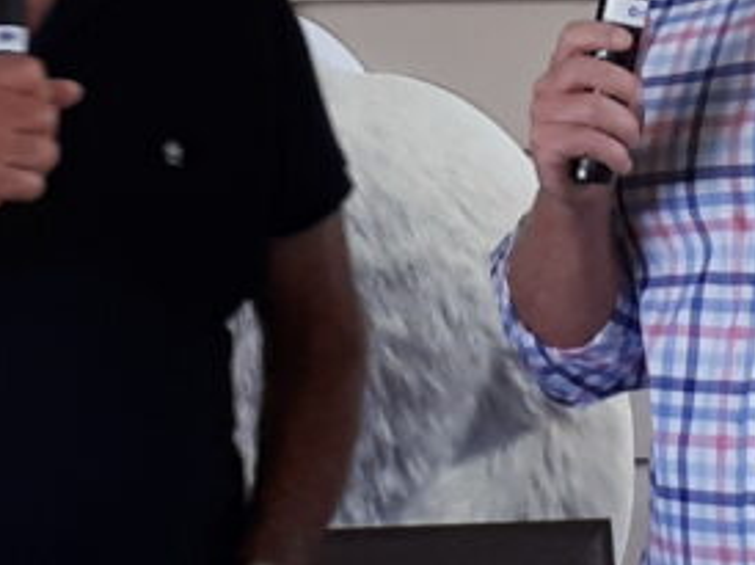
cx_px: 342
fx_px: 2201
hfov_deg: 19.5
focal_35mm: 101
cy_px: -138
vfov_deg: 14.1
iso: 125
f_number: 1.9
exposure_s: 1/33
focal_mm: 3.6
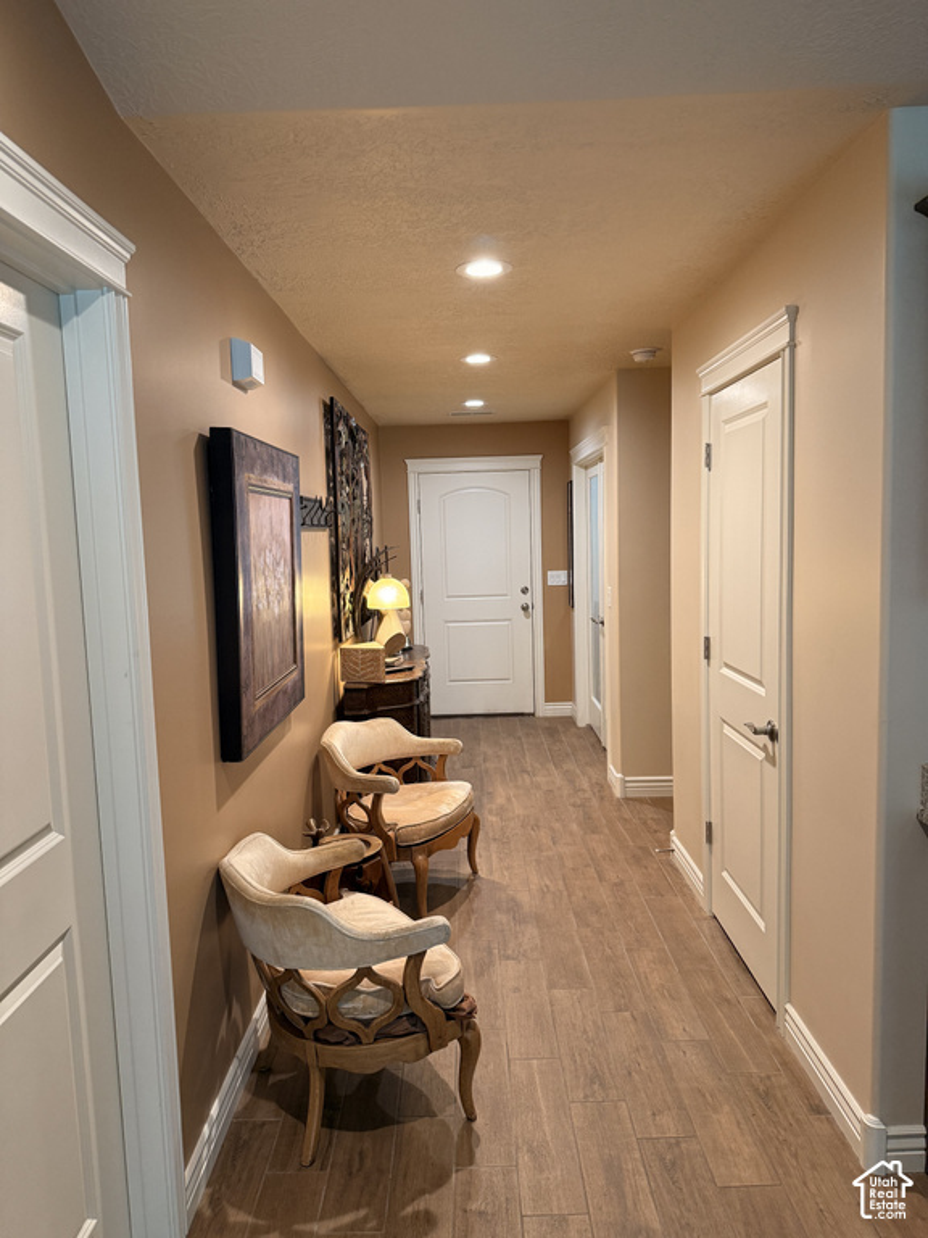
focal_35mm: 24
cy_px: 619
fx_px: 858
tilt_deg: -6.5
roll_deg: +1.9
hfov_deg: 56.8
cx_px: 464
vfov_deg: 71.6
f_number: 1.78
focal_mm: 6.76
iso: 250
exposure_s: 1/60
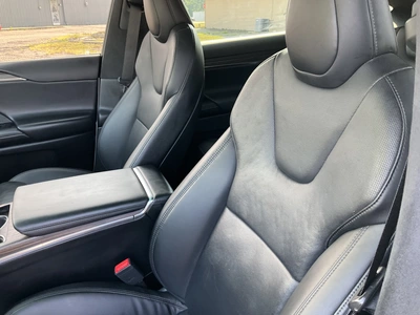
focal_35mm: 29
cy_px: 158
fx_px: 352
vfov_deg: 48.2
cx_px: 210
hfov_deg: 61.7
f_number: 1.8
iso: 64
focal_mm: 3
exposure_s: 1/69
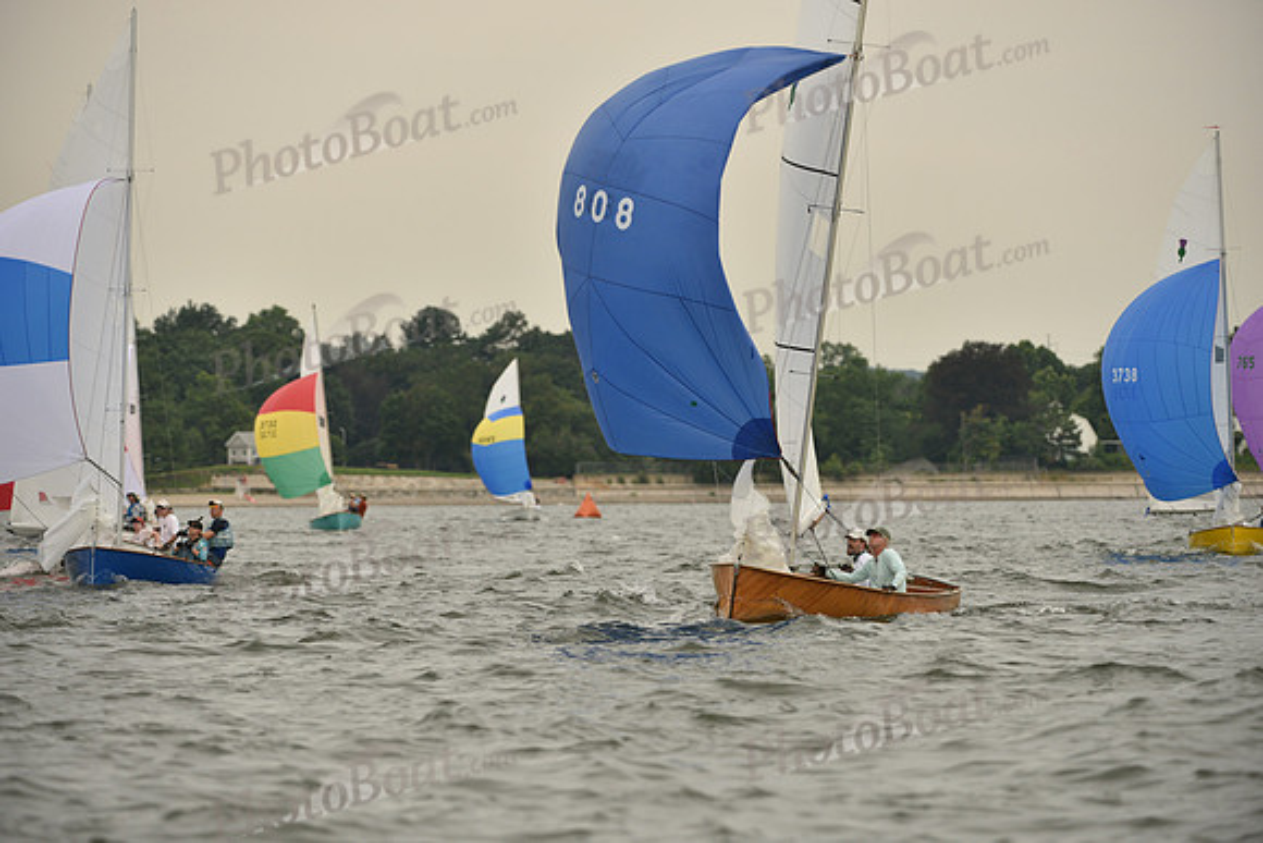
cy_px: 422
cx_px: 632
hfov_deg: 7.9
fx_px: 9123
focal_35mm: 260
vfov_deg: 5.3
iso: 320
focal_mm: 260
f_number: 5
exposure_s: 1/1250
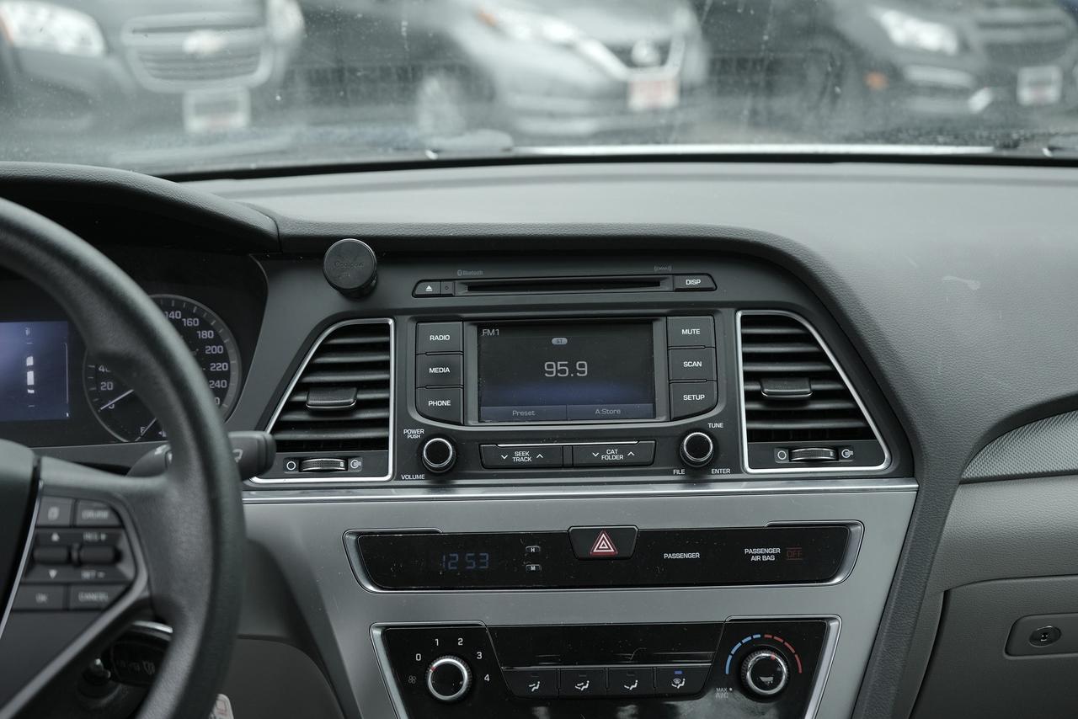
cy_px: 360
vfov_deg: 26.0
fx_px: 1557
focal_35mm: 52
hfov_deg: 38.2
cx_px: 539
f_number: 5
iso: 1000
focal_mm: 52
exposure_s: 1/1000
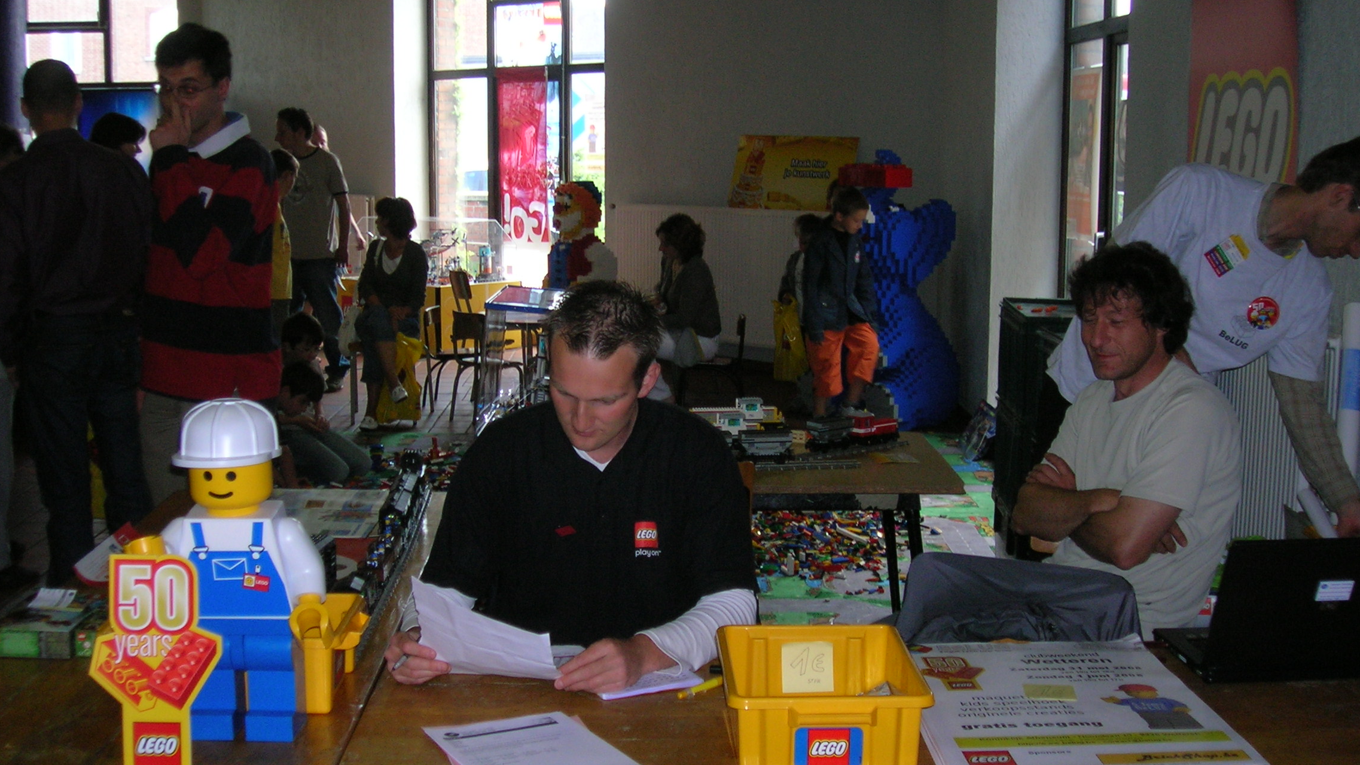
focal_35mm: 46
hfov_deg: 44.6
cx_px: 678
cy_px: 398
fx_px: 1659
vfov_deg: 26.0
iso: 86
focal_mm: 7
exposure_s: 1/60.1
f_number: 3.1
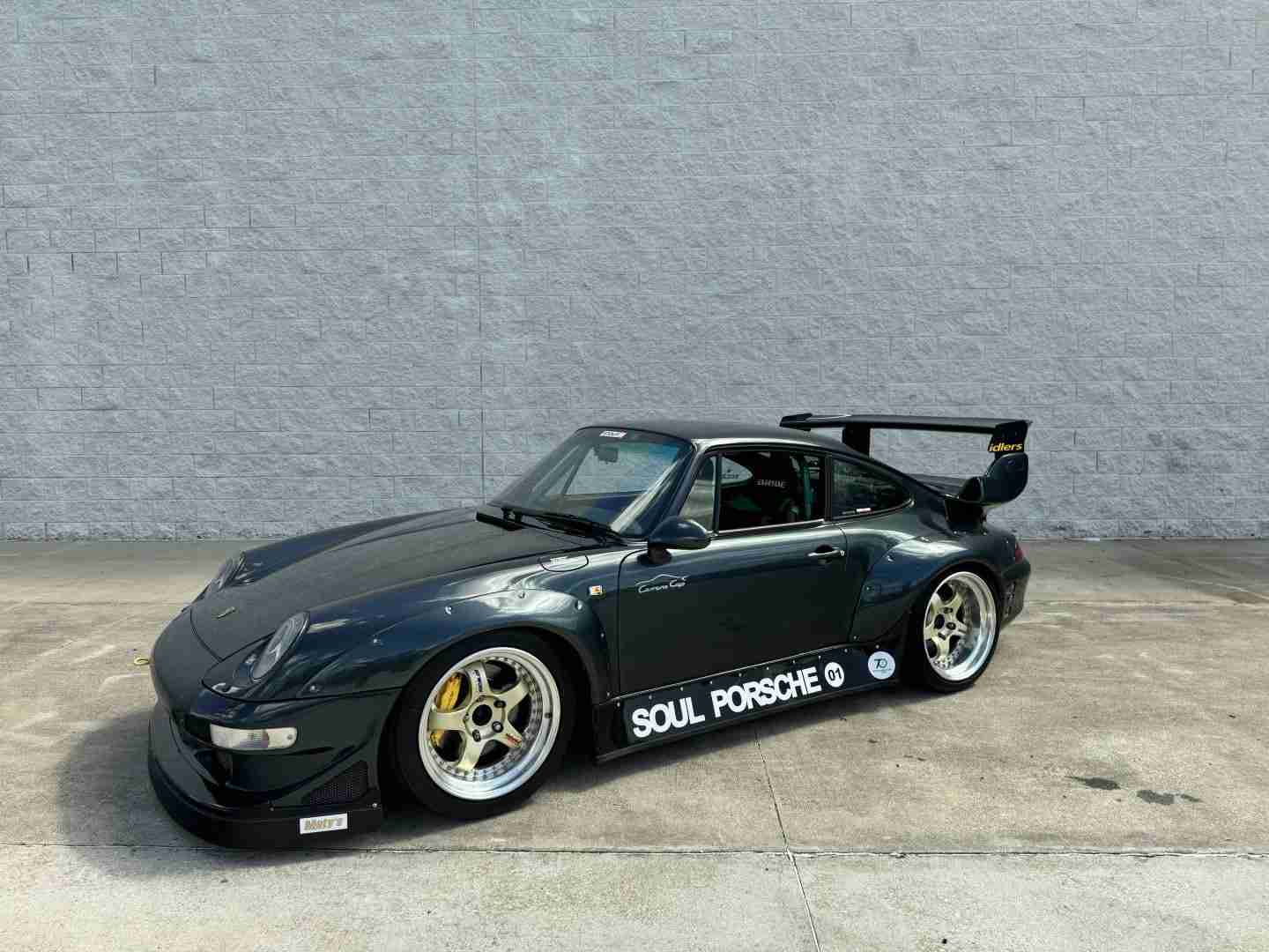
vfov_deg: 56.8
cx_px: 634
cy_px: 476
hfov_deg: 71.6
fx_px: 880
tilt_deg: -5.2
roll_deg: +0.3
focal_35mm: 24
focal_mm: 6.76
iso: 80
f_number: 1.78
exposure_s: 1/853
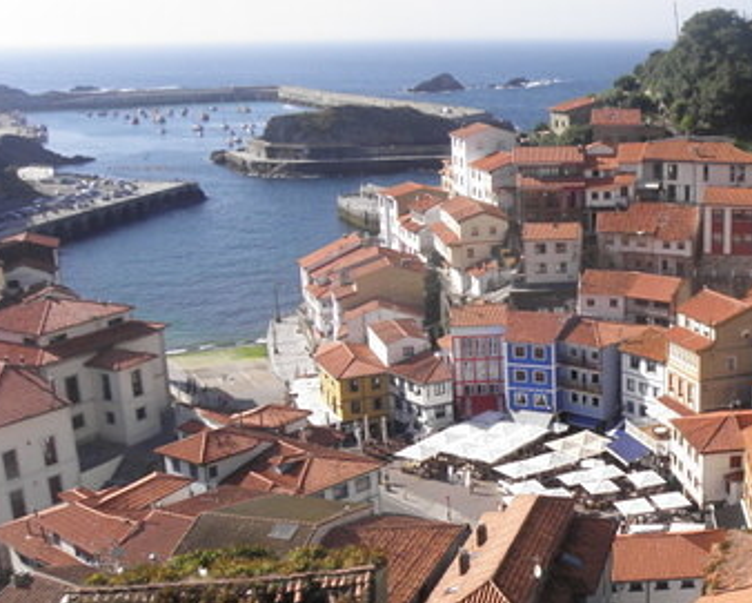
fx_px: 1069
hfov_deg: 36.0
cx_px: 699
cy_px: 338
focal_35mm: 48
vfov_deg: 31.5
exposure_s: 1/200
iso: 100
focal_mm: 4.6
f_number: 8
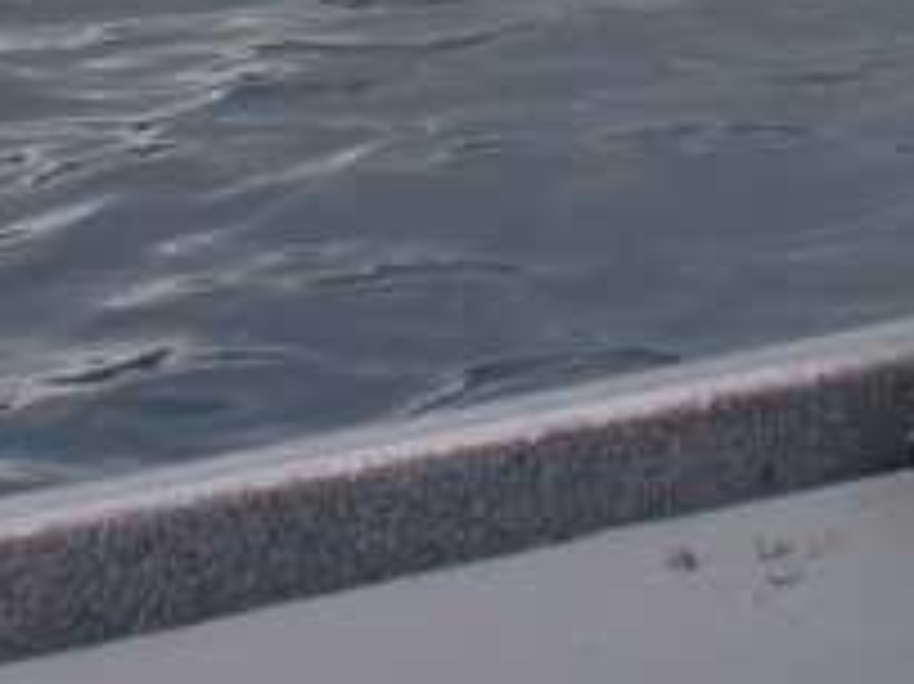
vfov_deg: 10.0
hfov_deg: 14.0
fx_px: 3642
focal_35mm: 138
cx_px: 1004
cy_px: -616
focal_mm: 6.3
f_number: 3.1
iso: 64
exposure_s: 1/500
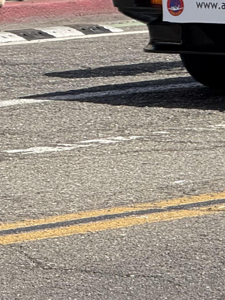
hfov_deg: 3.4
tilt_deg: -2.4
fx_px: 3752
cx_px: 485
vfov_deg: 4.6
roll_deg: -0.6
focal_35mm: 433
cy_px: -81
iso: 64
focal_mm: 15.66
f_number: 2.8
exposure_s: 1/793
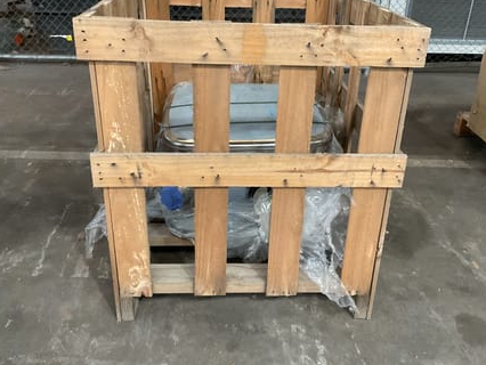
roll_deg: -1.1
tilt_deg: -24.5
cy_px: 153
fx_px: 478
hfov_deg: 53.9
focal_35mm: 34
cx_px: 256
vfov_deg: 41.7
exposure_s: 1/50
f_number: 1.8
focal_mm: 3
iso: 200
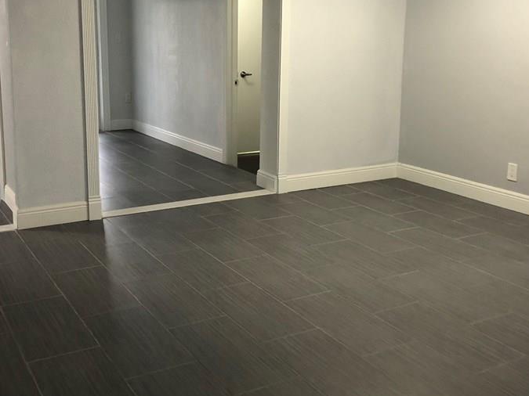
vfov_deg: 32.7
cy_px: 144
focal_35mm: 44
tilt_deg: -11.6
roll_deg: -1.2
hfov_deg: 42.9
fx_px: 672
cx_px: 238
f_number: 1.8
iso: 64
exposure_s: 1/15
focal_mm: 3.99
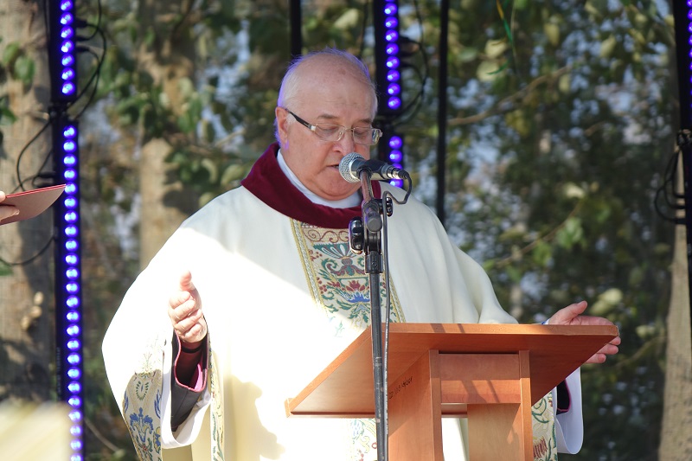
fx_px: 3747
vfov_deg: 7.0
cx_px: 346
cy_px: 230
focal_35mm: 195
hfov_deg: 10.6
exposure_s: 1/200
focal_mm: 71.67
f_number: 3.5
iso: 125
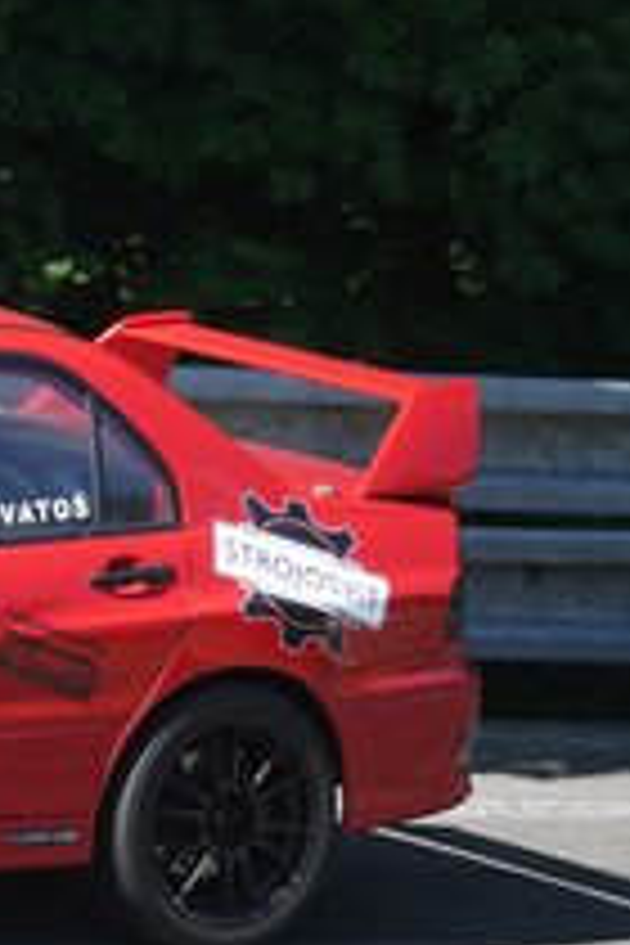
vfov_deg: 2.8
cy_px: 657
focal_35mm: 730
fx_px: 19161
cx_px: -374
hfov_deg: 1.9
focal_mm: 124.94
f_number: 4
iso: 250
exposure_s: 1/800
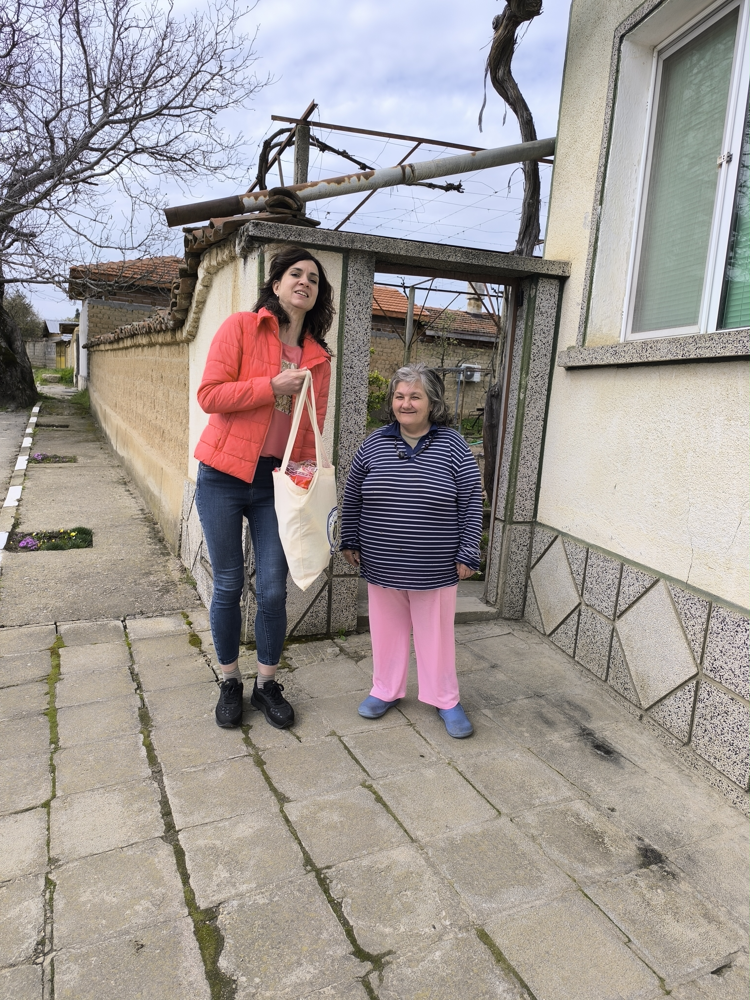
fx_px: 664
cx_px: 375
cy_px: 500
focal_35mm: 23
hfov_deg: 58.9
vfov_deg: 73.9
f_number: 1.65
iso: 50
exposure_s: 1/906
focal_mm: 6.14
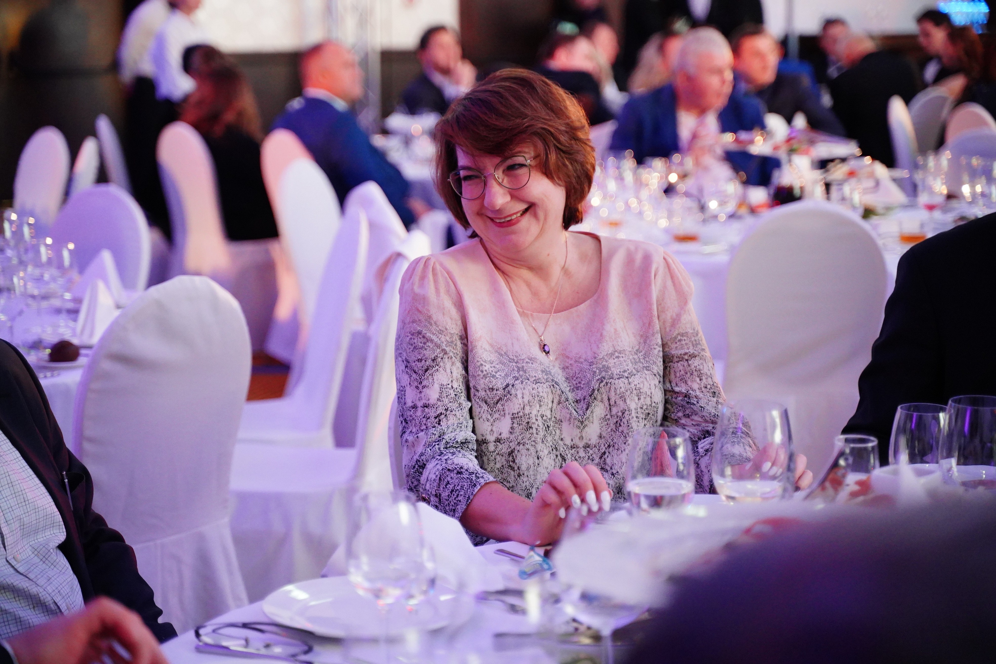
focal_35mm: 75
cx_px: 498
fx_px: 2075
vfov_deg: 18.2
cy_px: 332
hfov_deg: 27.0
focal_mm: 75
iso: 6400
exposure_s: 1/250
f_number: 2.8
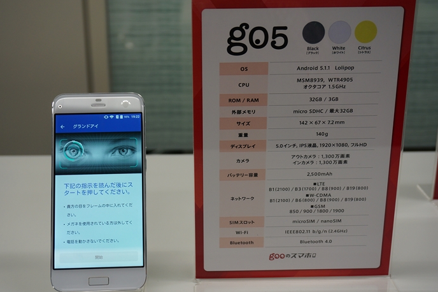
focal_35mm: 51
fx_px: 615
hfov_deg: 39.2
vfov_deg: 26.7
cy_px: 151
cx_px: 206
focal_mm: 29
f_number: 4.5
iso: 160
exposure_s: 1/60
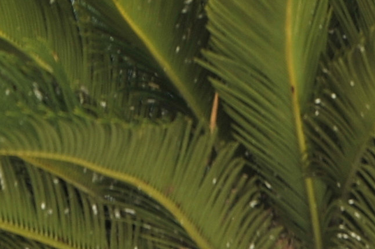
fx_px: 958
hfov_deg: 21.7
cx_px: 339
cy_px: -352
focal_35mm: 92
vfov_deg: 11.9
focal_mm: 14
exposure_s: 1/200
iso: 200
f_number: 6.3
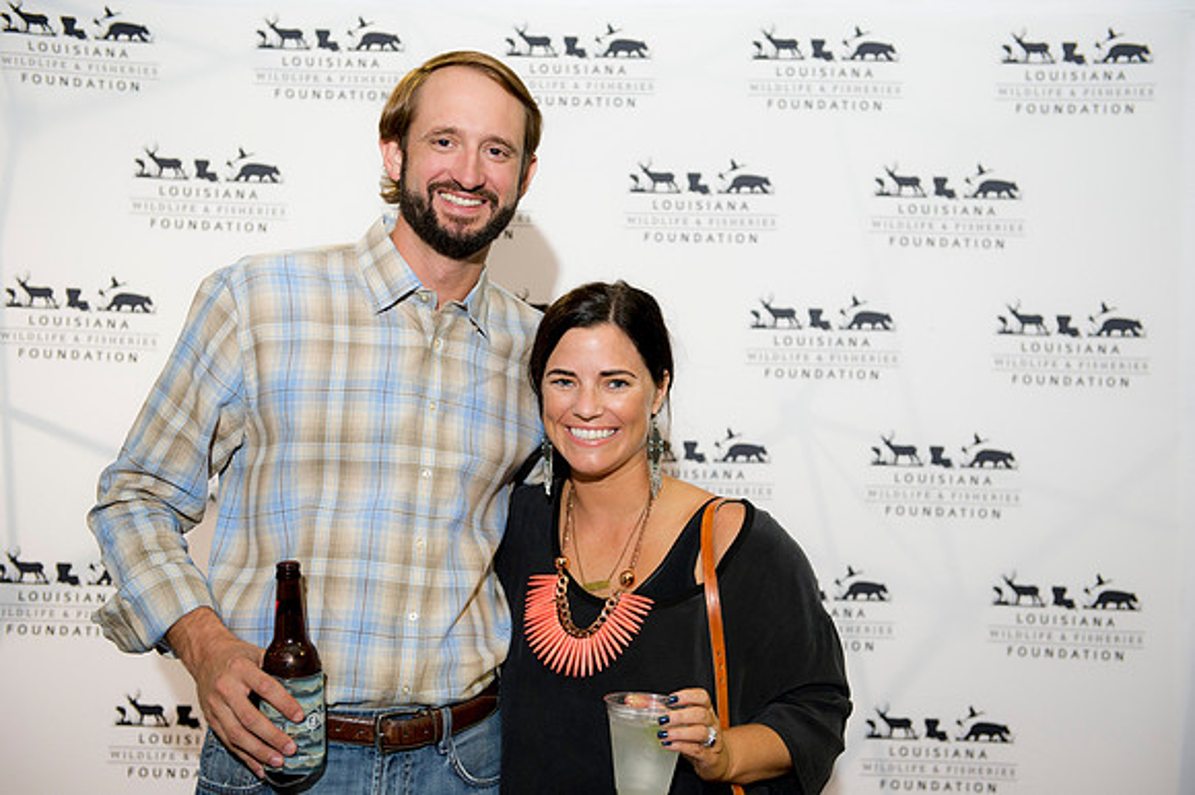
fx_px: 1659
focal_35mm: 50
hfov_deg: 39.6
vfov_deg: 27.0
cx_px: 598
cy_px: 398
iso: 800
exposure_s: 1/125
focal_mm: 50
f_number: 3.5
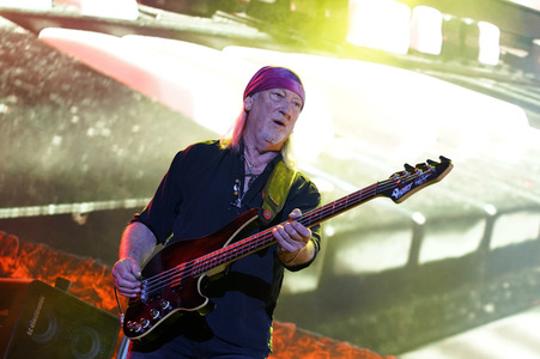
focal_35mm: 70
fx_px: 1049
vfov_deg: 19.4
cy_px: 180
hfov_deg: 28.9
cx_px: 270
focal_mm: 70
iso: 1600
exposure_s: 1/160
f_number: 5.6
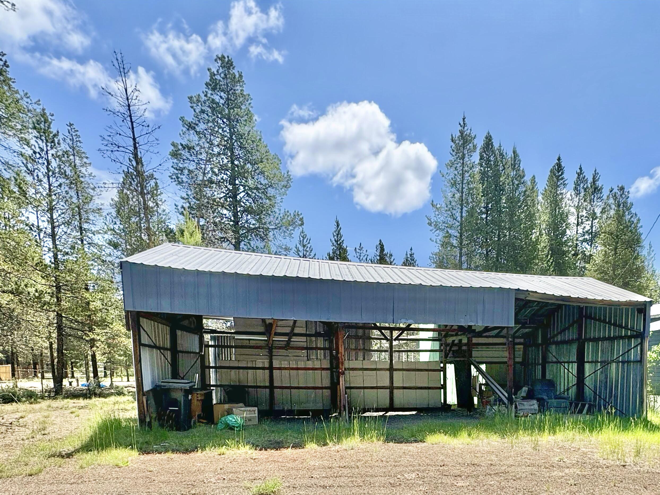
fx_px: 267
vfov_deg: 85.7
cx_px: 330
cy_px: 248
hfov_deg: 102.1
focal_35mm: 14
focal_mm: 2.22
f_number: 2.2
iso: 64
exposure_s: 1/1178
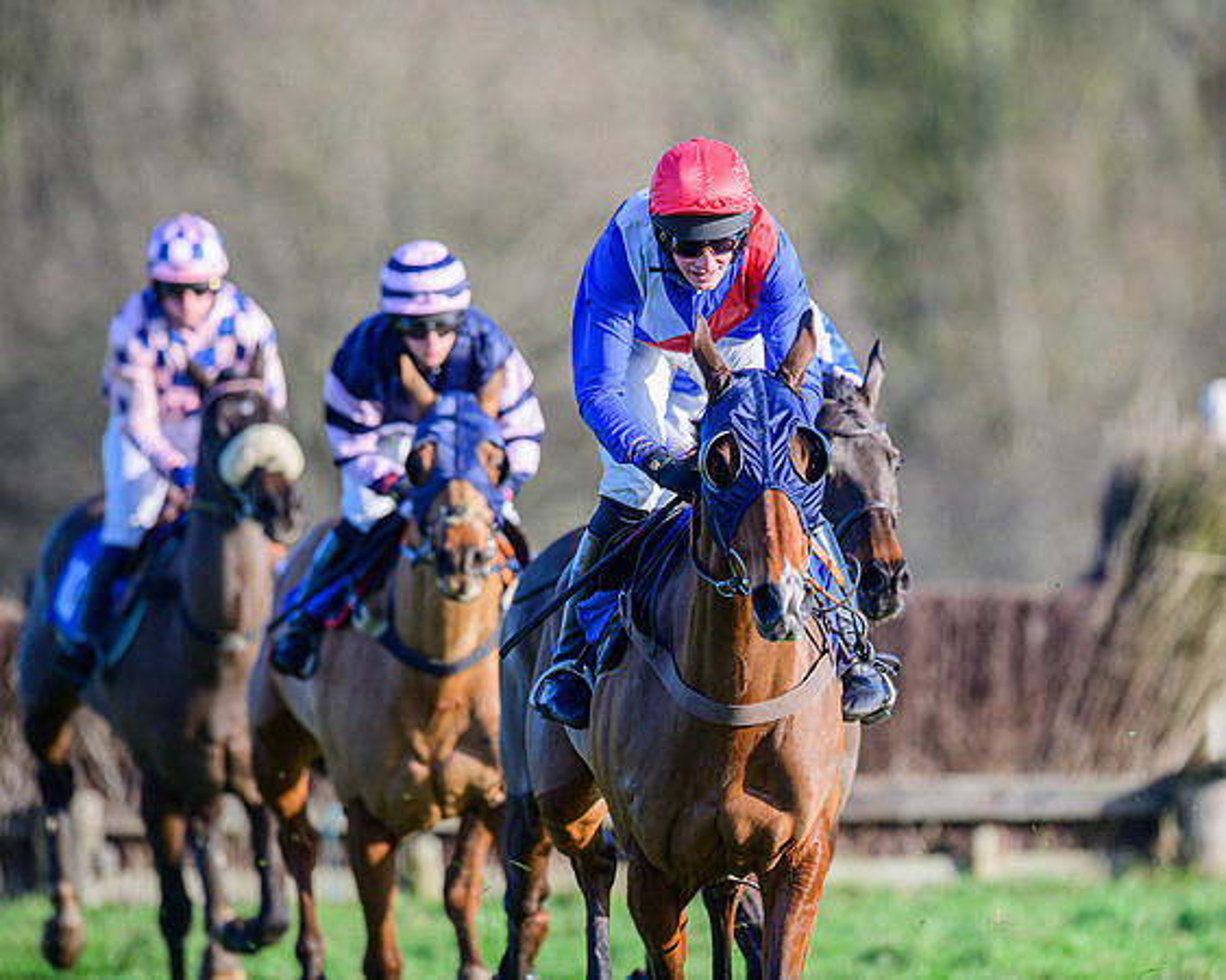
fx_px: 16360
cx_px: 737
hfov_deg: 4.3
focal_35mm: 451
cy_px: 490
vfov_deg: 3.4
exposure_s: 1/2000
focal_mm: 400
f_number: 5
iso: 400
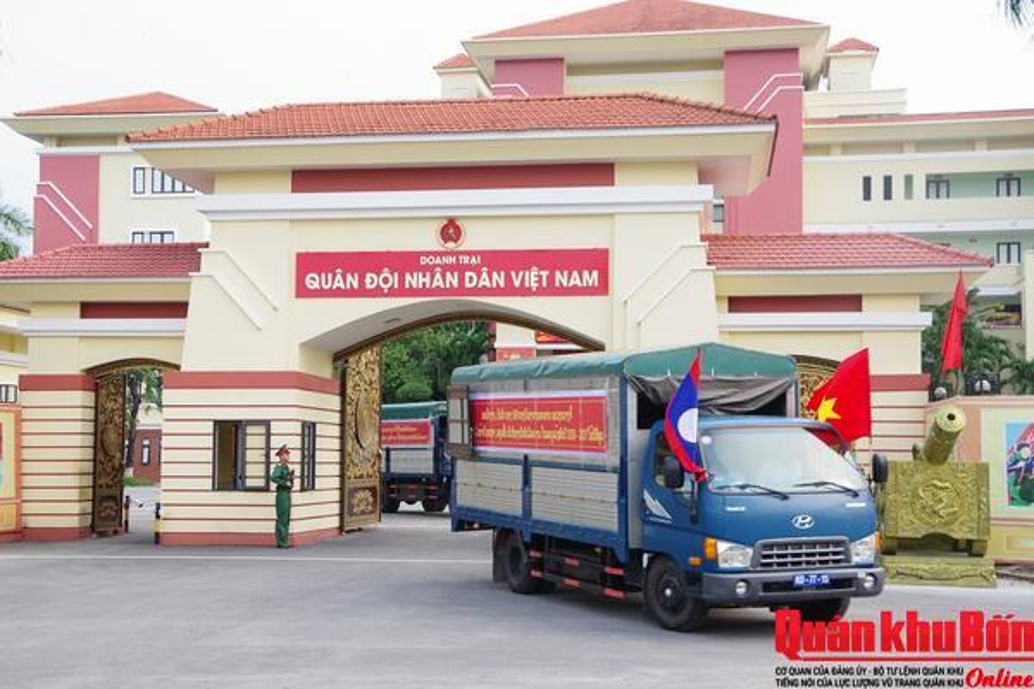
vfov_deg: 29.2
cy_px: 344
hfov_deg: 42.7
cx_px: 517
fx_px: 1321
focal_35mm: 46
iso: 200
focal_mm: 31
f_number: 5.6
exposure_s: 1/160
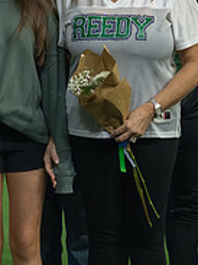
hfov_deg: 5.6
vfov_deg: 7.5
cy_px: 71
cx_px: 39
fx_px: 2023
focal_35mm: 265
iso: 1000
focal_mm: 70
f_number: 2.8
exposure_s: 1/320
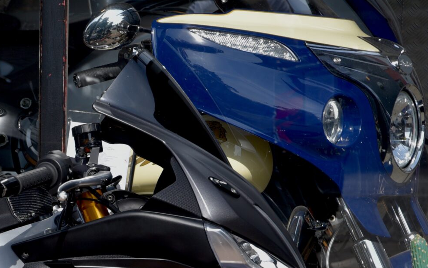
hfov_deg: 11.1
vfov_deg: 7.0
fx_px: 2157
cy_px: 353
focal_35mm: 185
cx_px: -120
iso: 100
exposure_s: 1/200
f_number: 7.1
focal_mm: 70
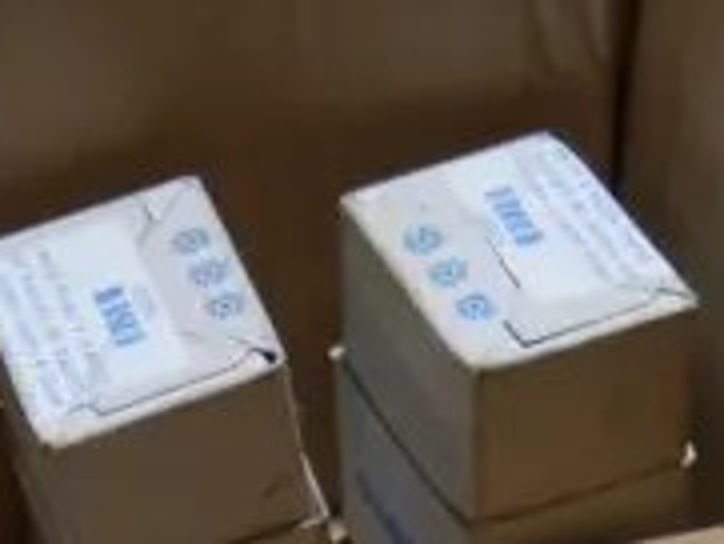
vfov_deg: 7.9
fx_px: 3558
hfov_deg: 11.6
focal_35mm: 170
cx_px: 388
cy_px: 1474
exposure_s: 1/80
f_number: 3.6
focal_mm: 15
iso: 200
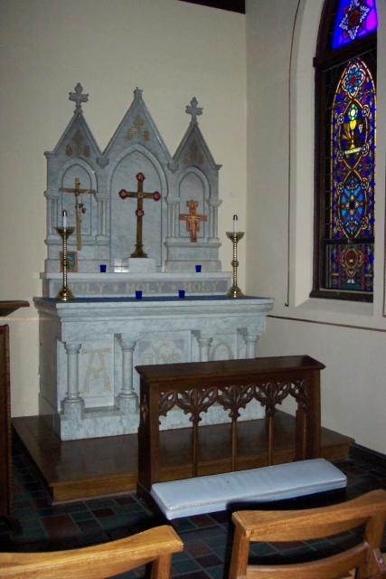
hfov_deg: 35.1
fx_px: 611
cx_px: 193
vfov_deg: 50.7
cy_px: 290
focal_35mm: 38
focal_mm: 8
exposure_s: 1/30
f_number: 2.8
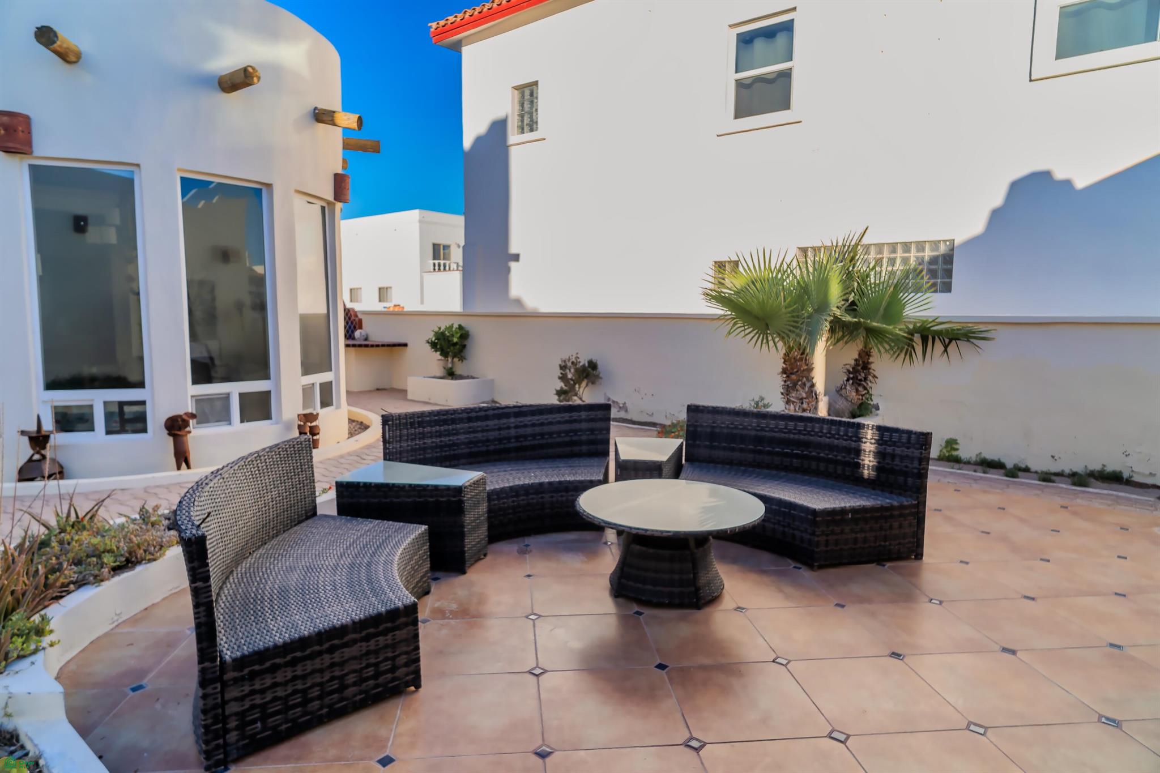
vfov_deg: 61.9
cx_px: 580
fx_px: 644
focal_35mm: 20
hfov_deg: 84.0
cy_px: 386
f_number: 4.5
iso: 50
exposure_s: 1/250
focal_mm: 20
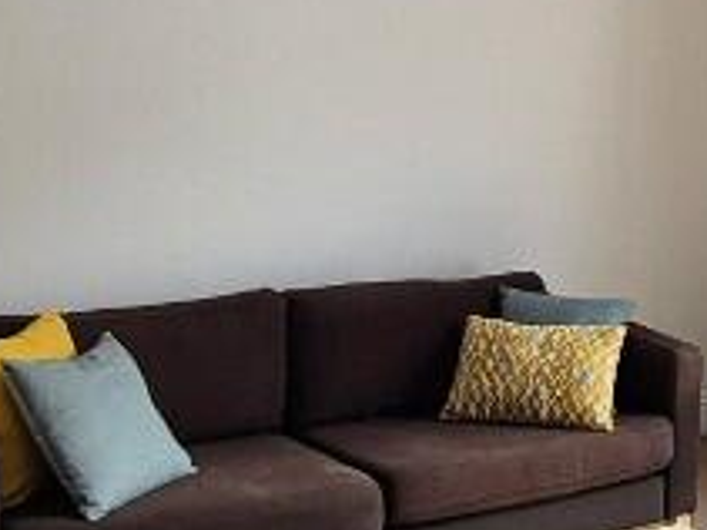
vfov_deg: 22.4
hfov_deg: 29.8
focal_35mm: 63
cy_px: 7
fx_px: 1286
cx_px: 593
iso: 50
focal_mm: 2.2
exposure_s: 1/100
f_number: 2.2
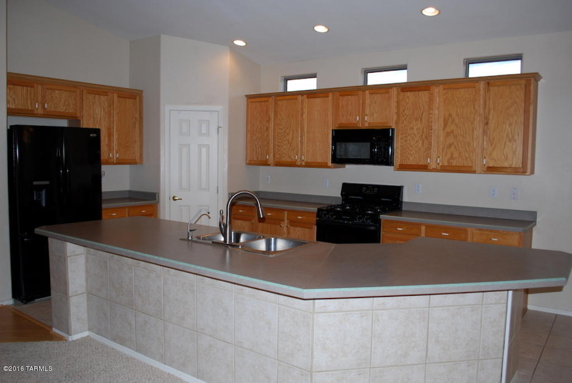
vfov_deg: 48.0
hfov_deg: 67.3
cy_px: 192
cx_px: 286
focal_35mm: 27
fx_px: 429
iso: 200
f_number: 3.5
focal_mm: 18
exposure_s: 1/60
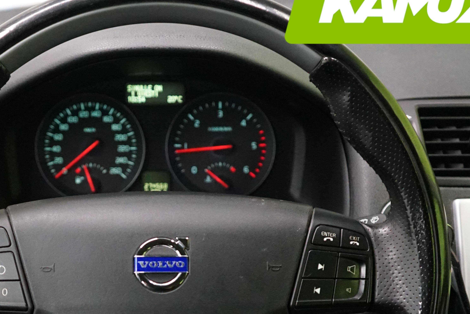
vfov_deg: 20.1
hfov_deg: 29.9
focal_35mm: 67
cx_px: 166
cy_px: 250
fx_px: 875
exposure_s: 1/80
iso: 6400
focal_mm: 33
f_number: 4
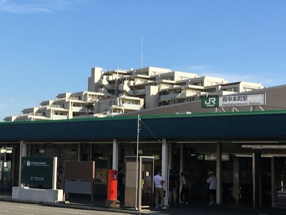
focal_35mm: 73
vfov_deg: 20.2
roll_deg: -1.2
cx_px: 66
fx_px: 603
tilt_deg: +6.3
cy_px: 102
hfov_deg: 26.3
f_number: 2.2
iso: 25
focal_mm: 4.15
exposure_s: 1/1099
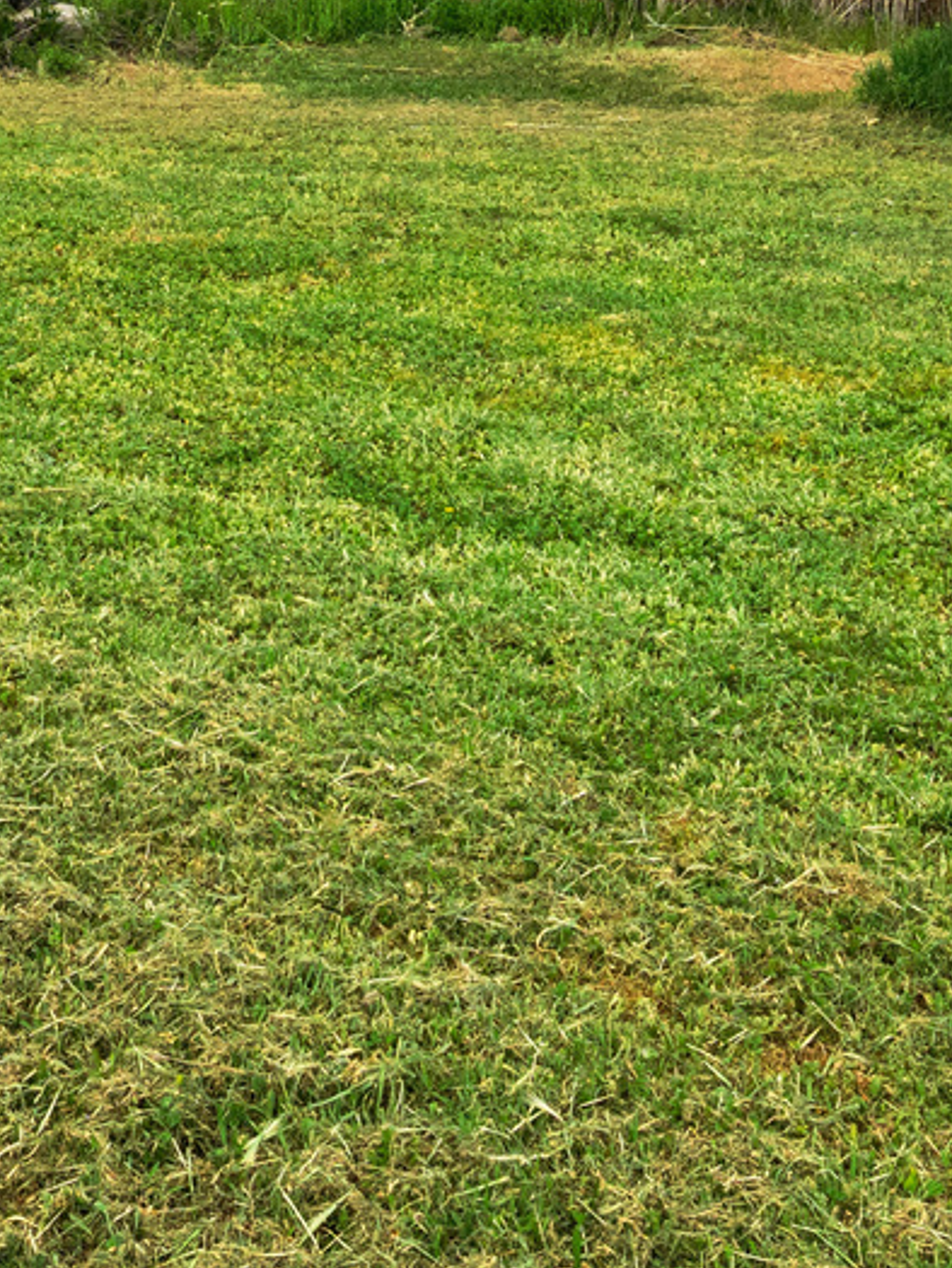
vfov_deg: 29.1
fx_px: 2199
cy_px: -127
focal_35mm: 60
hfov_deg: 24.2
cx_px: 266
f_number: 9
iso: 400
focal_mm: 16
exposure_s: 1/320
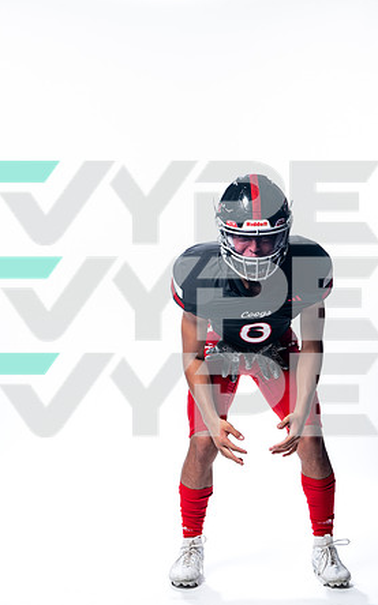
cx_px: 181
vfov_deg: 22.8
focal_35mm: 91
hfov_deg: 14.3
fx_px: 1502
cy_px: 300
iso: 100
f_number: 5.6
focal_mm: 88
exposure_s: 1/250
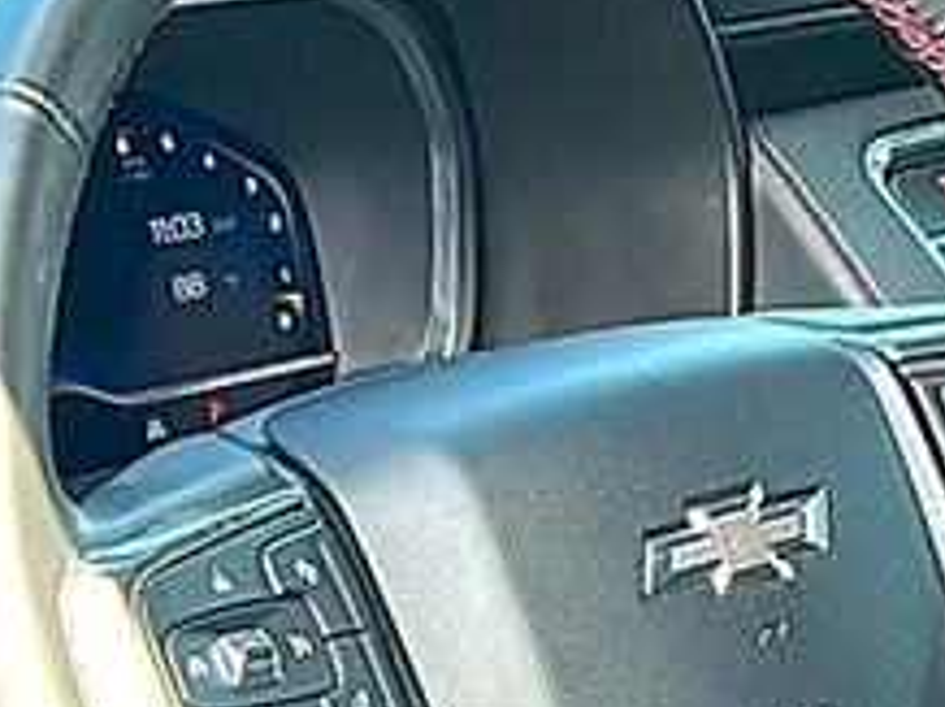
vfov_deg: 12.2
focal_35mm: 119
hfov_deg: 16.1
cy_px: 761
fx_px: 3245
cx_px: 1006
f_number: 1.78
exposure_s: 1/235
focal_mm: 6.86
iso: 125
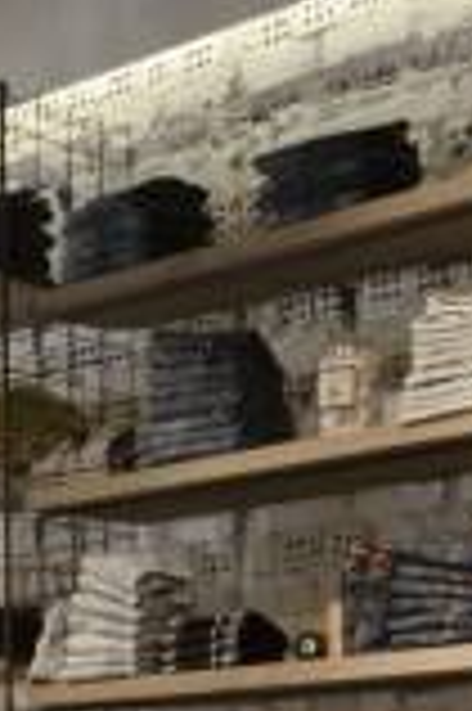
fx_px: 2089
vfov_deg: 18.3
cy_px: 860
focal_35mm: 106
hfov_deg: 12.5
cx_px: -146
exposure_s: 1/500
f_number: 2.8
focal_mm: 14
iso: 900
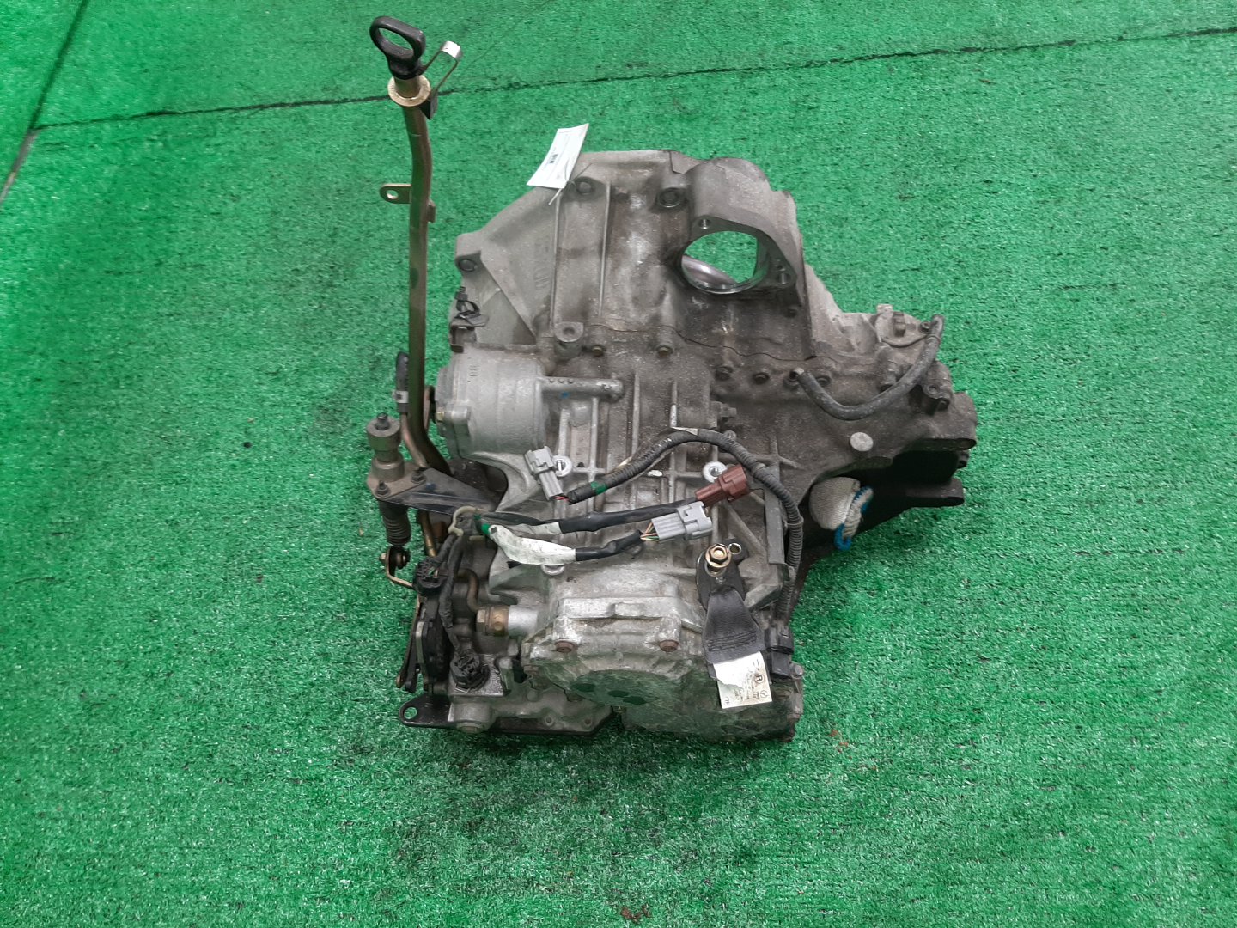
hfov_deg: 67.3
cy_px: 464
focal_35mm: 26
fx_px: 929
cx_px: 618
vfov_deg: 53.1
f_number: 1.7
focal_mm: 3.93
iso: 103
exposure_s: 1/50
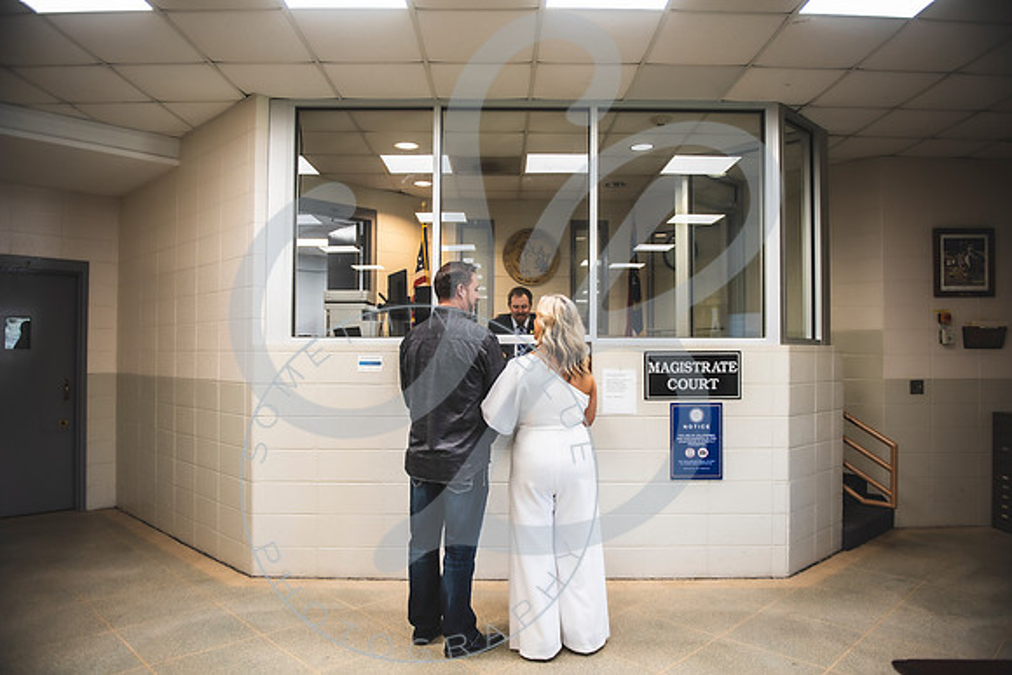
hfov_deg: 73.3
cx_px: 506
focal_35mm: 24
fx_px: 680
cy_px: 338
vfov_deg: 52.8
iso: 500
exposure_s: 1/160
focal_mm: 24
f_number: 2.8
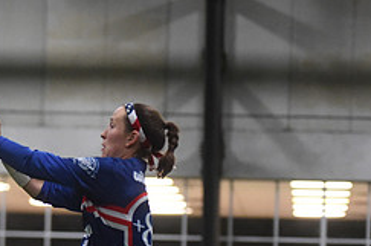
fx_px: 2746
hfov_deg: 7.7
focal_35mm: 267
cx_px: 104
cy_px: 280
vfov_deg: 5.1
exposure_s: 1/640
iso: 10000
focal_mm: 112
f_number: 2.8
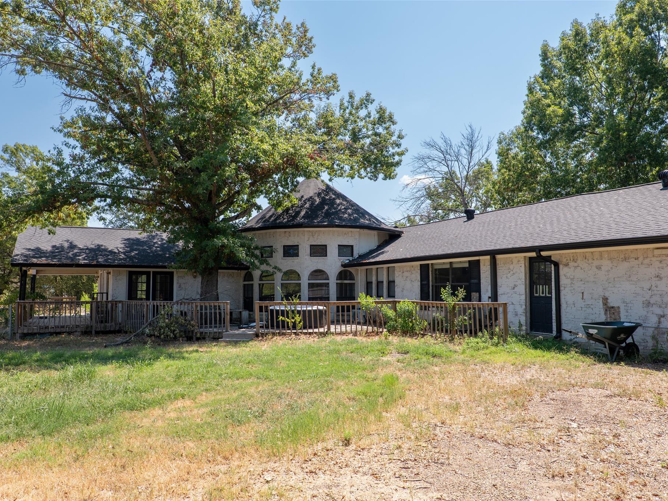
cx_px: 318
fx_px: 483
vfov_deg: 54.9
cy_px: 251
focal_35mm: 25
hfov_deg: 69.3
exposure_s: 1/160
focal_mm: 23
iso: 100
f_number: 8
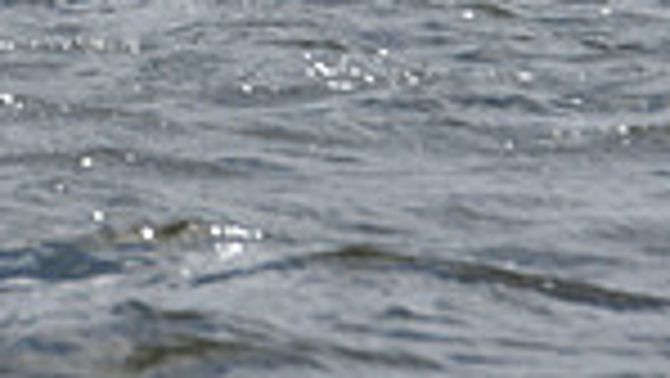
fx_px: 12300
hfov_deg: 3.1
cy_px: -868
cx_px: 25
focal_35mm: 692
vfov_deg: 1.7
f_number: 10
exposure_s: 1/1000
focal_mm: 170
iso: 250
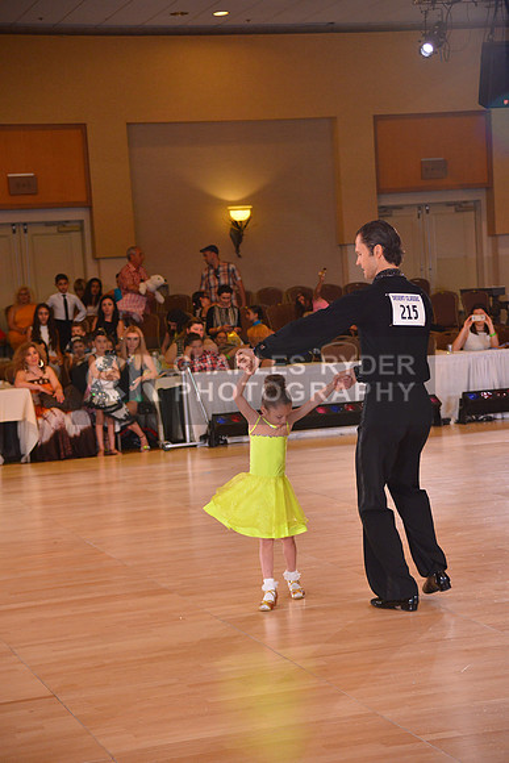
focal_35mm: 75
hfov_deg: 18.2
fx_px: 1590
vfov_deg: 27.0
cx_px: 254
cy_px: 382
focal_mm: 75
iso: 2000
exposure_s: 1/250
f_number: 5
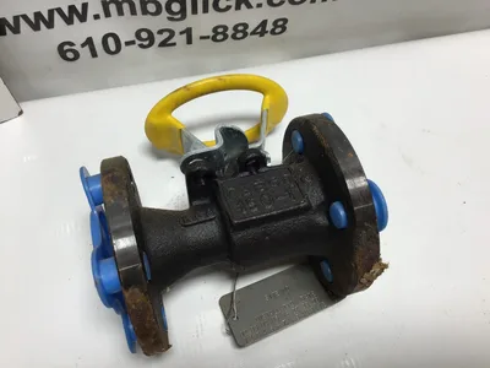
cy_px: 184
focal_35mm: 31
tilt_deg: -61.0
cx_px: 245
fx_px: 439
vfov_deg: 45.4
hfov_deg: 58.4
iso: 25
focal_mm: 3.3
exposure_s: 1/103
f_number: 2.4
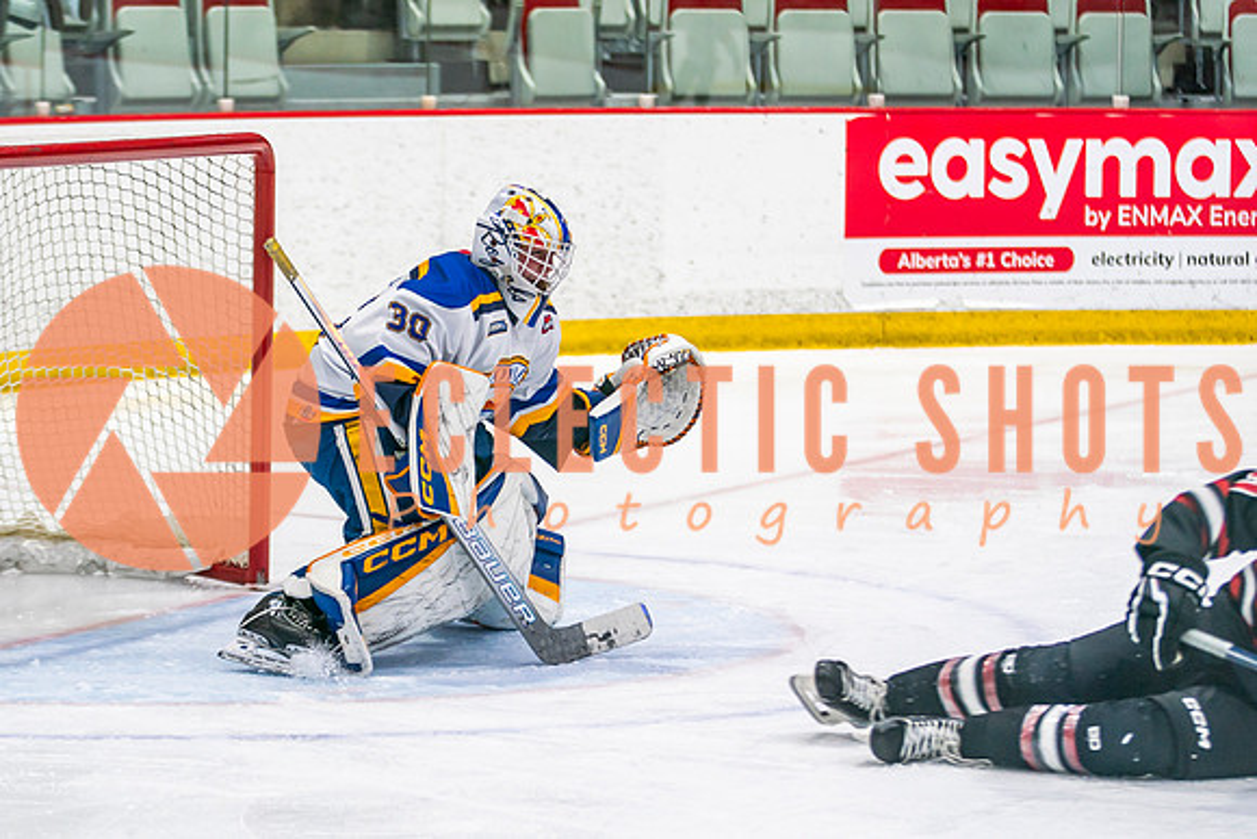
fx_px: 6462
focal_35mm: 185
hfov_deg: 11.1
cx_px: 524
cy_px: 401
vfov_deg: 7.4
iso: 400
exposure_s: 1/640
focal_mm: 115
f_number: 2.8
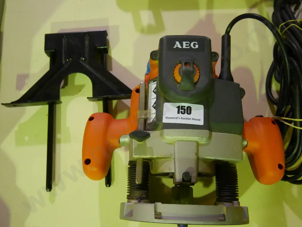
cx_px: 150
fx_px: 271
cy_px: 116
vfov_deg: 45.5
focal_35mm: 31
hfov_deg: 58.3
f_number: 4
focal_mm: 15
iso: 3200
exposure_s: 1/100
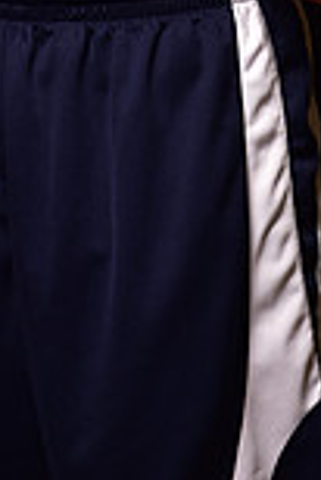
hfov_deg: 5.2
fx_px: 3523
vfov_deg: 7.5
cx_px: 92
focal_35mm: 264
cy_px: -421
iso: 100
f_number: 5
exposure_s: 1/200
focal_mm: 70
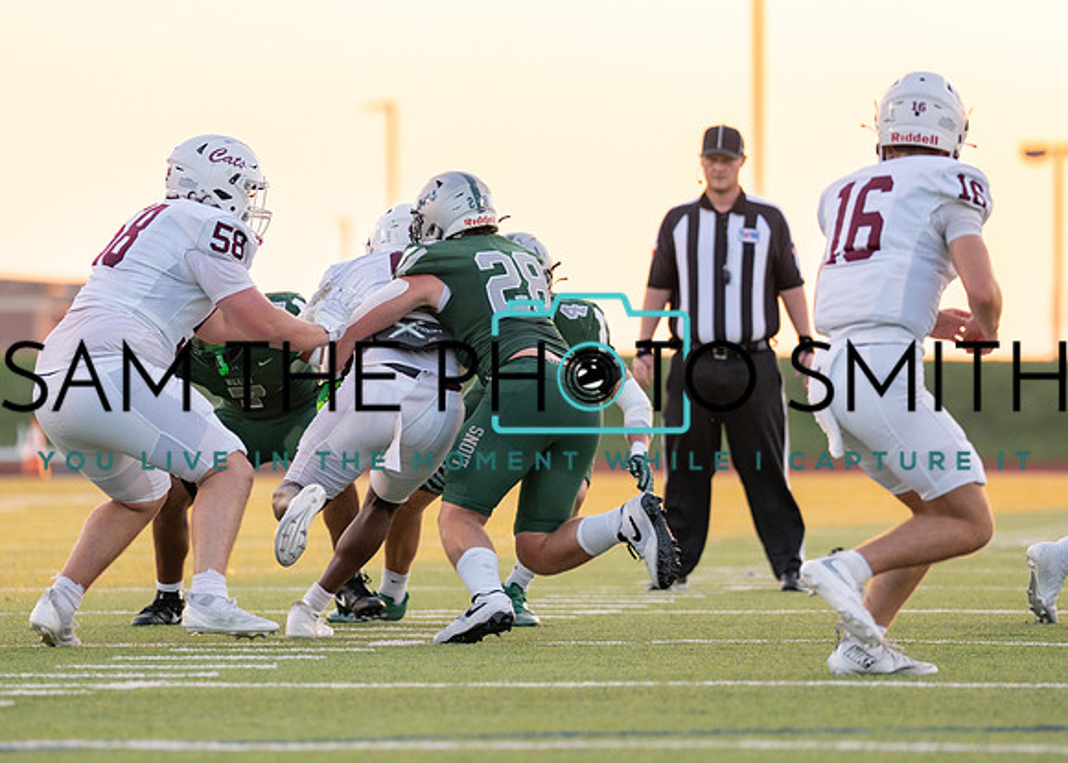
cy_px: 353
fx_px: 9679
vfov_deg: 4.5
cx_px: 486
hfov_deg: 6.3
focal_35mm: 319
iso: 500
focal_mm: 200
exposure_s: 1/1250
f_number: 2.8
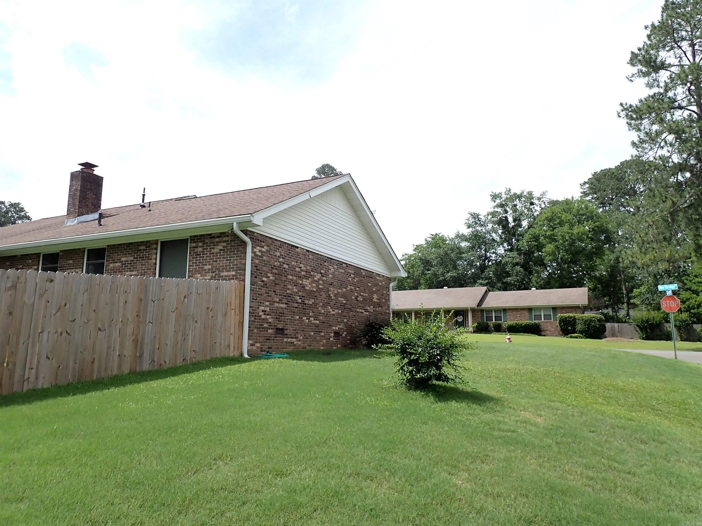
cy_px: 263
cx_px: 351
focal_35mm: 25
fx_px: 507
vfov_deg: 54.9
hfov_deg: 69.4
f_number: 8
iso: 100
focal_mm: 4.5
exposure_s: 1/160
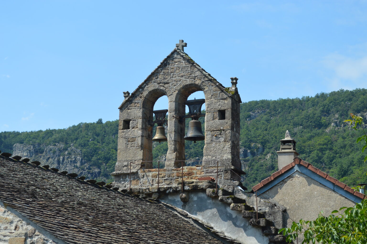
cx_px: 184
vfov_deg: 16.5
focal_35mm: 82
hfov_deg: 24.6
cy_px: 122
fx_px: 840
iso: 100
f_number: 8
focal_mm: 55
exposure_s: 1/250
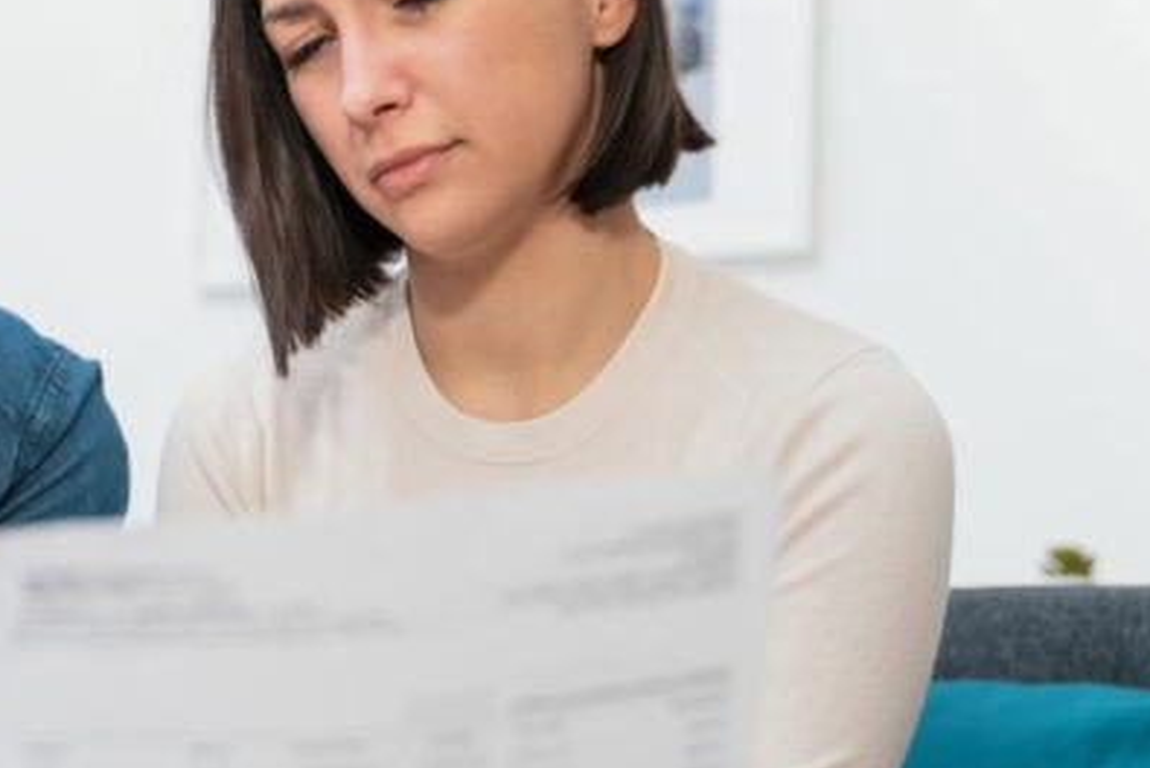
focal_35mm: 68
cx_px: 67
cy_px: 465
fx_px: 2174
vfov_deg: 20.0
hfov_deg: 28.2
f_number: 2.8
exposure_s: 1/40
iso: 500
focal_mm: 35
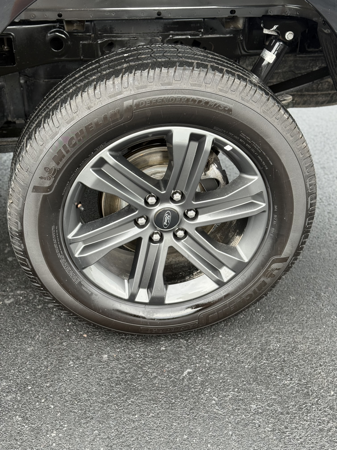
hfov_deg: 30.3
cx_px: 168
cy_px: 225
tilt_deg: -32.4
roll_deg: -3.6
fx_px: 623
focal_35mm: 48
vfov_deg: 39.7
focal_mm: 6.76
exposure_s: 1/121
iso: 64
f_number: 1.78
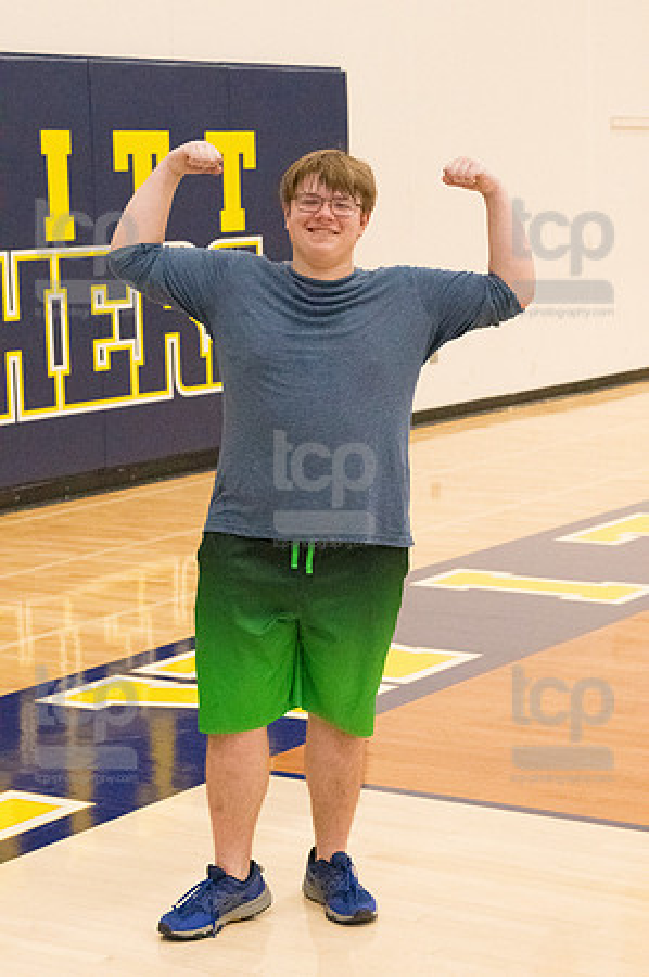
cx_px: 324
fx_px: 2277
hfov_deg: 16.2
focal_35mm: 84
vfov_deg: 24.2
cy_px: 488
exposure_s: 1/400
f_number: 5.6
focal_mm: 56
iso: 10000
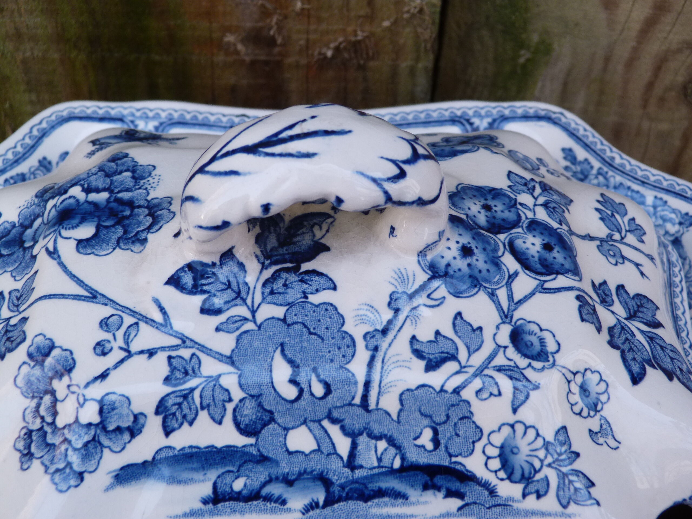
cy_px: 260
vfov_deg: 29.7
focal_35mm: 49
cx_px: 346
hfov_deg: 38.9
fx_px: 980
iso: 125
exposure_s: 1/60
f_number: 3.2
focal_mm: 8.7
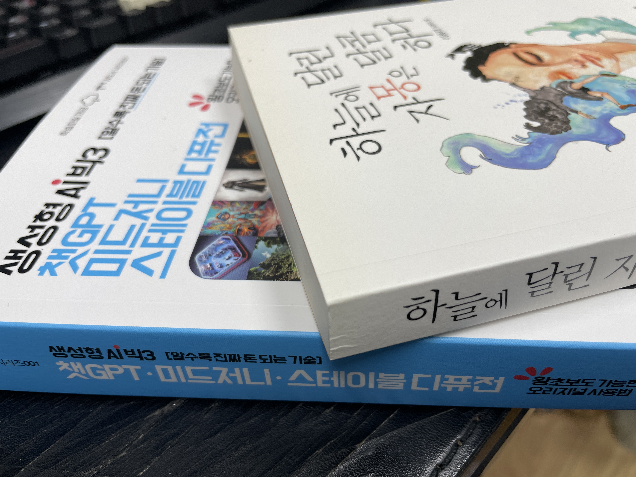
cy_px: 238
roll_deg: +3.8
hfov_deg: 67.3
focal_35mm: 26
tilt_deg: -40.6
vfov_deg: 53.1
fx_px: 478
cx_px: 318
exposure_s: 1/120
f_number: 1.6
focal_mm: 4.2
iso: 50
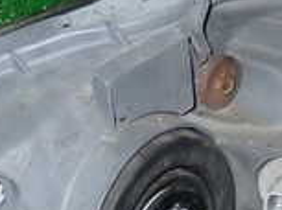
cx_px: -6
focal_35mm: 118
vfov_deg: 12.2
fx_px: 959
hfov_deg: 16.4
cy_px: 252
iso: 640
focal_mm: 5.4
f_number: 6.3
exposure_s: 1/30
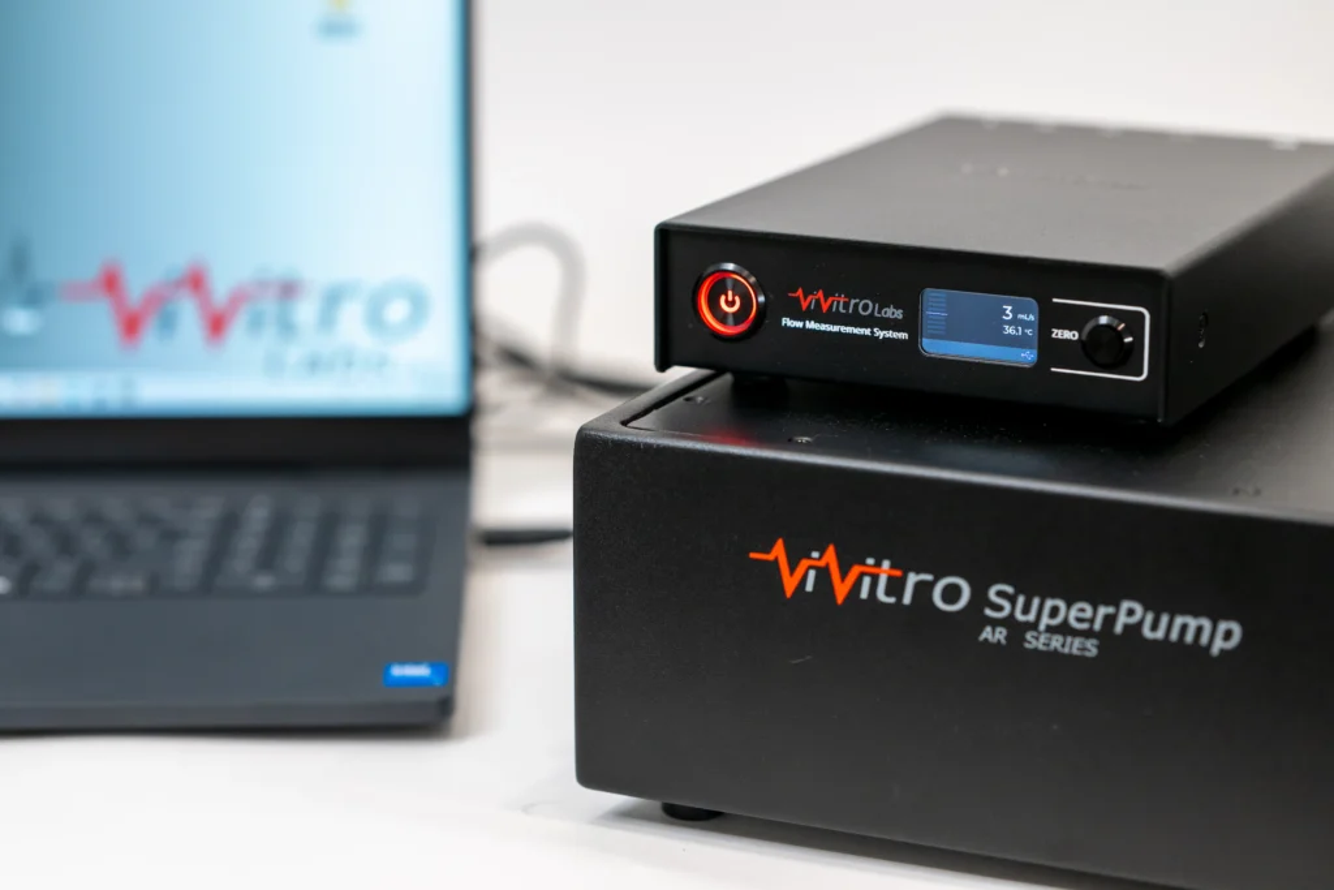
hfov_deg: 23.9
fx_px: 3150
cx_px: 667
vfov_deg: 16.1
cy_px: 445
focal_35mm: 85
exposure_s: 1/250
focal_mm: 85
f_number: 3.2
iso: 400
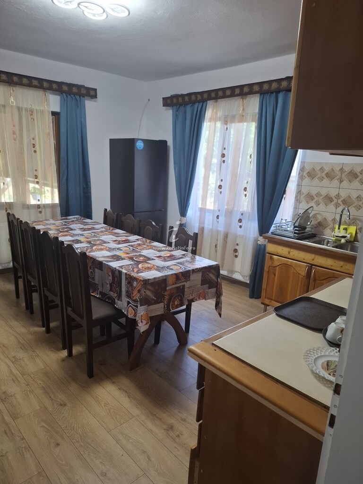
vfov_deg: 73.9
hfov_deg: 58.9
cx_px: 182
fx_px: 322
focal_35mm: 23
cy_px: 242
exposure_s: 1/100
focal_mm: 5.54
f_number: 1.8
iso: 200
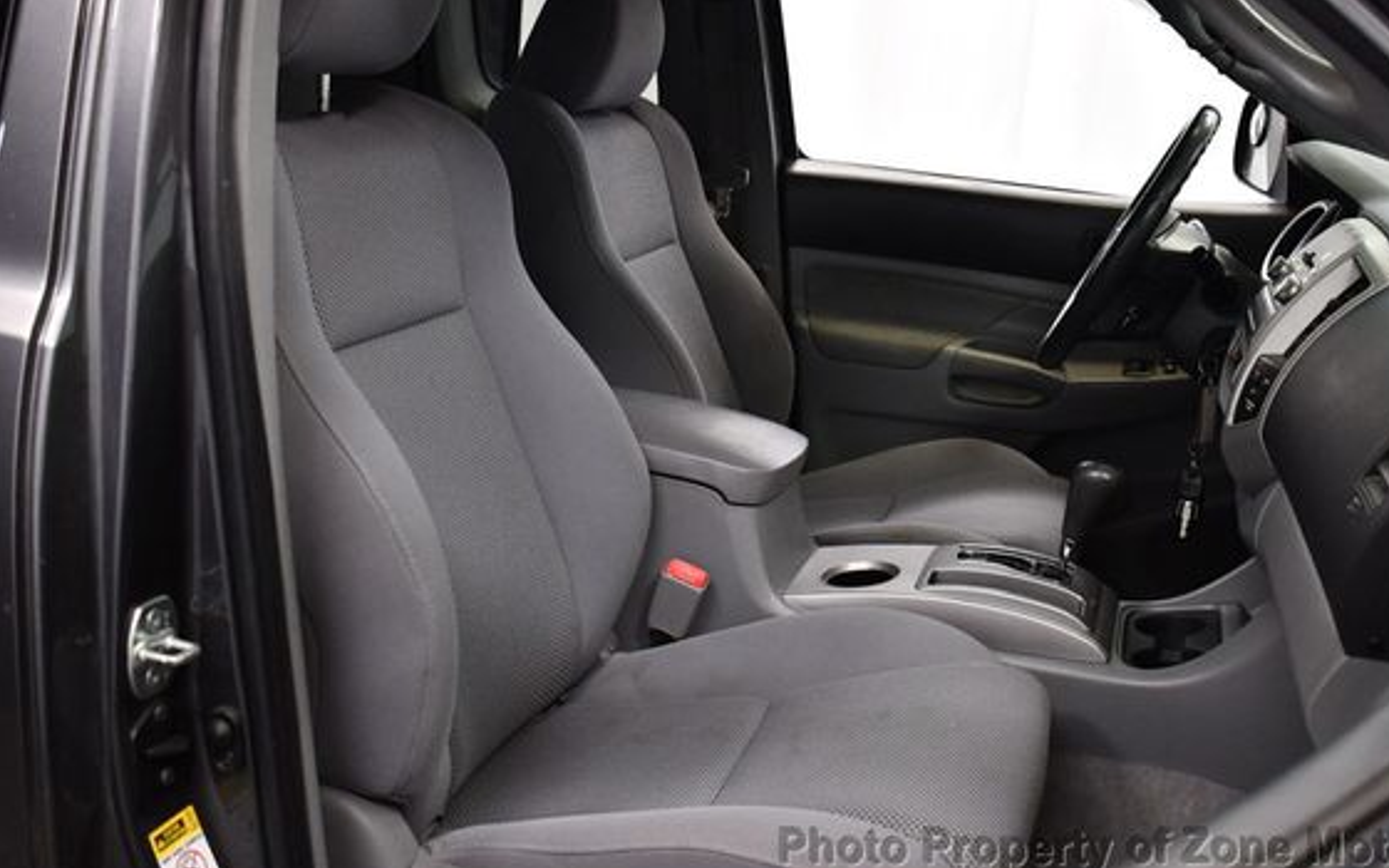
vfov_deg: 30.5
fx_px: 1590
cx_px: 749
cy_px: 365
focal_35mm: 42
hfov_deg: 47.2
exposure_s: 1/125
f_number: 3.5
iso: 1400
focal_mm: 18
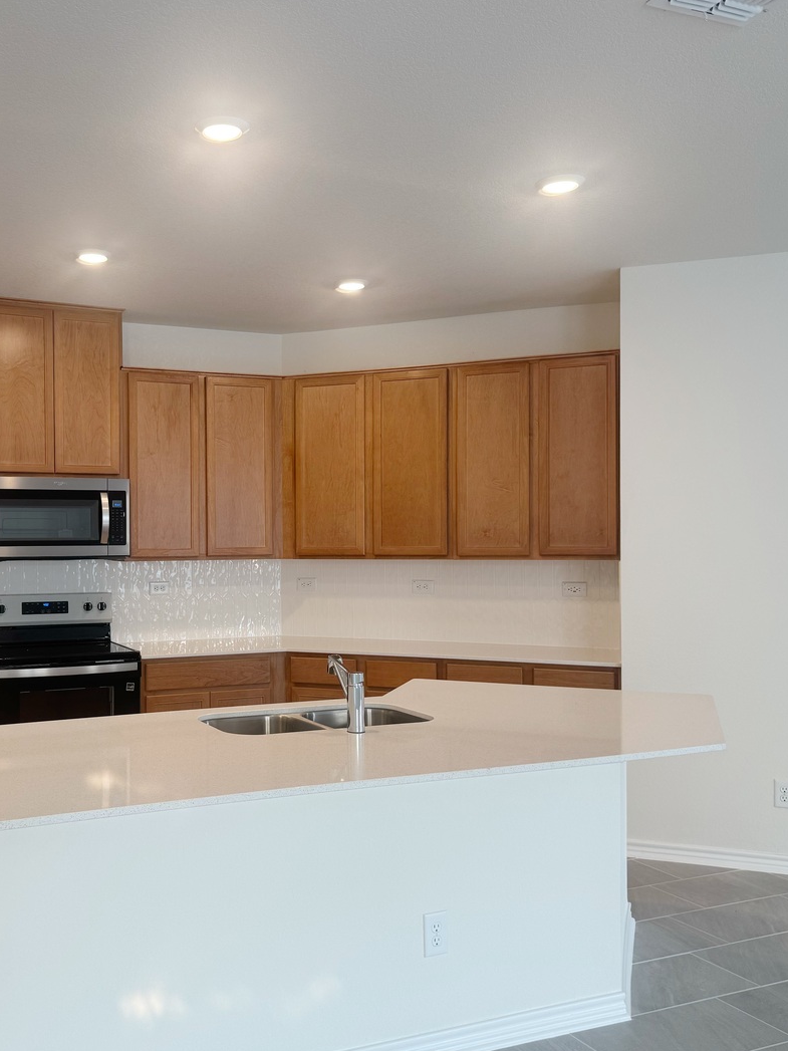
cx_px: 221
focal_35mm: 33
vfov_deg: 55.4
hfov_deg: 41.9
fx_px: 1002
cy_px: 536
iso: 100
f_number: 1.78
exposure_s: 1/120
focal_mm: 6.76
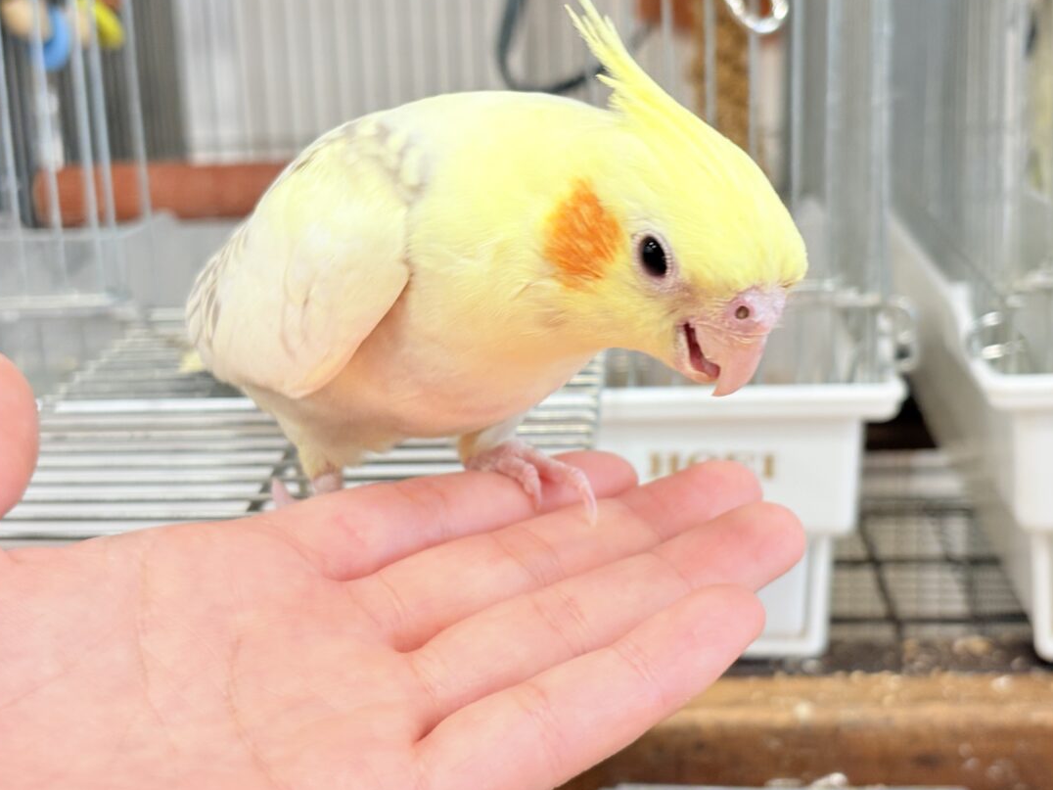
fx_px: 1764
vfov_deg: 25.2
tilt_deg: -12.5
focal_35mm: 58
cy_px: 365
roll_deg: +3.3
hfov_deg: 33.2
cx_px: 542
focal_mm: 5.96
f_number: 1.6
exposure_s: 1/50
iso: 50
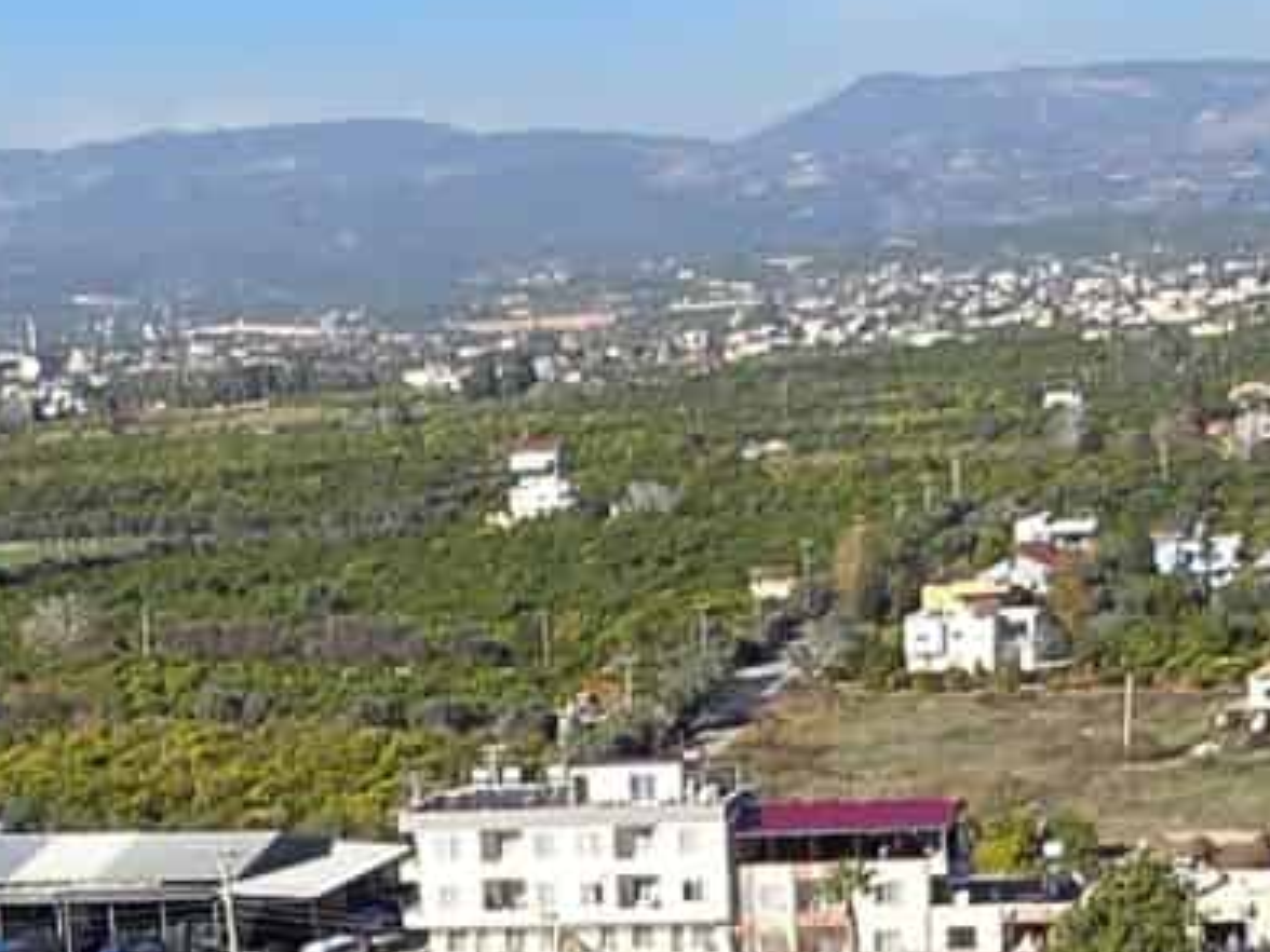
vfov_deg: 16.2
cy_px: 1315
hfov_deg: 22.9
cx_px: 373
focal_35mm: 85
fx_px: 3119
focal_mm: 2.2
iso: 40
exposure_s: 1/1751
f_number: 1.9
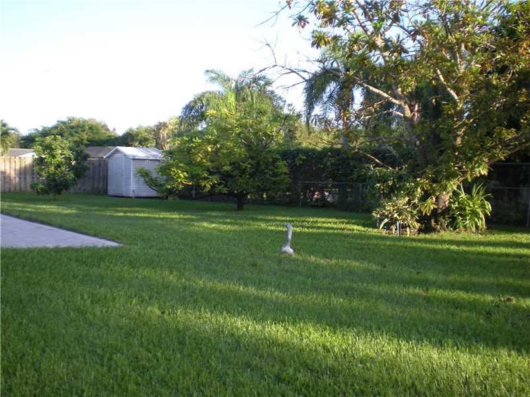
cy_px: 198
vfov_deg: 37.7
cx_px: 265
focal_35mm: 38
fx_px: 582
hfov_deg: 49.0
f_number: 3.1
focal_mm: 6.3
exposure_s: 1/164
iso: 64
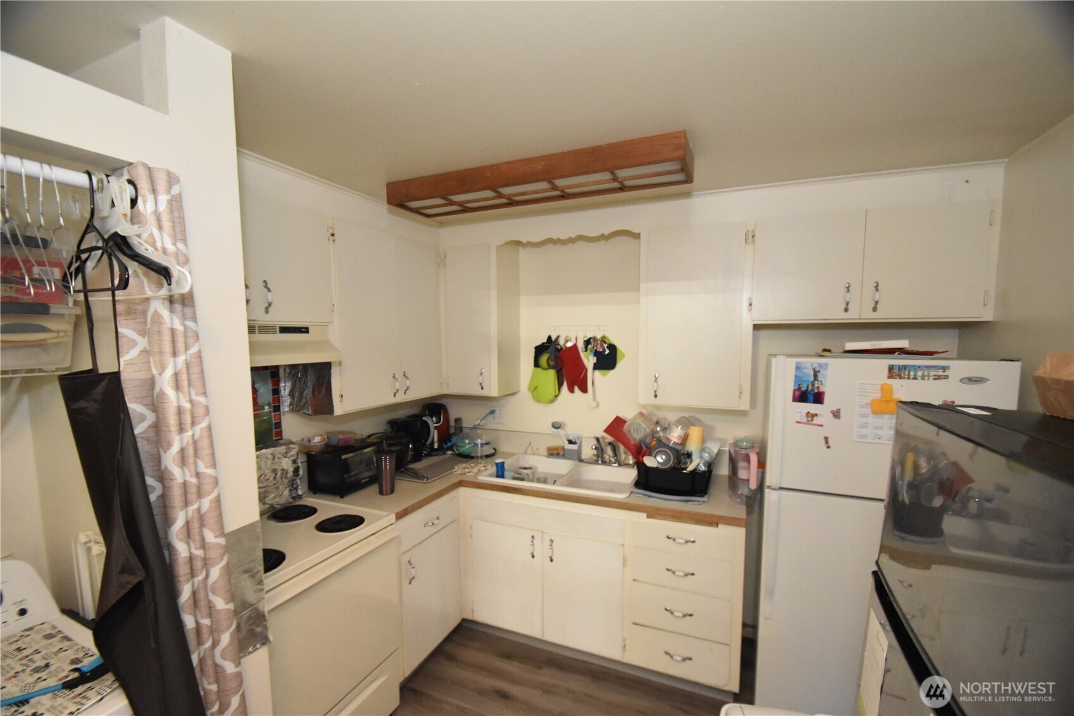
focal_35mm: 15
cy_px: 358
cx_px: 537
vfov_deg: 77.3
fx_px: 447
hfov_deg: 100.4
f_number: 4
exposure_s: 1/60
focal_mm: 10
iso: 3600
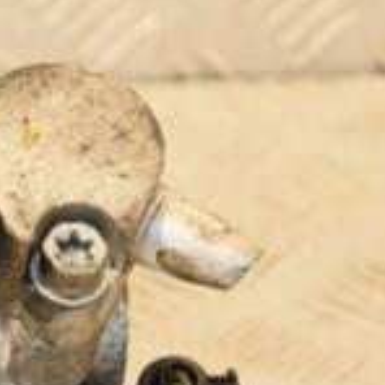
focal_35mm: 268
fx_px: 3372
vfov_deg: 6.5
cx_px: -229
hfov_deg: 6.4
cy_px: 299
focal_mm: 52
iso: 800
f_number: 5
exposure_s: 1/160
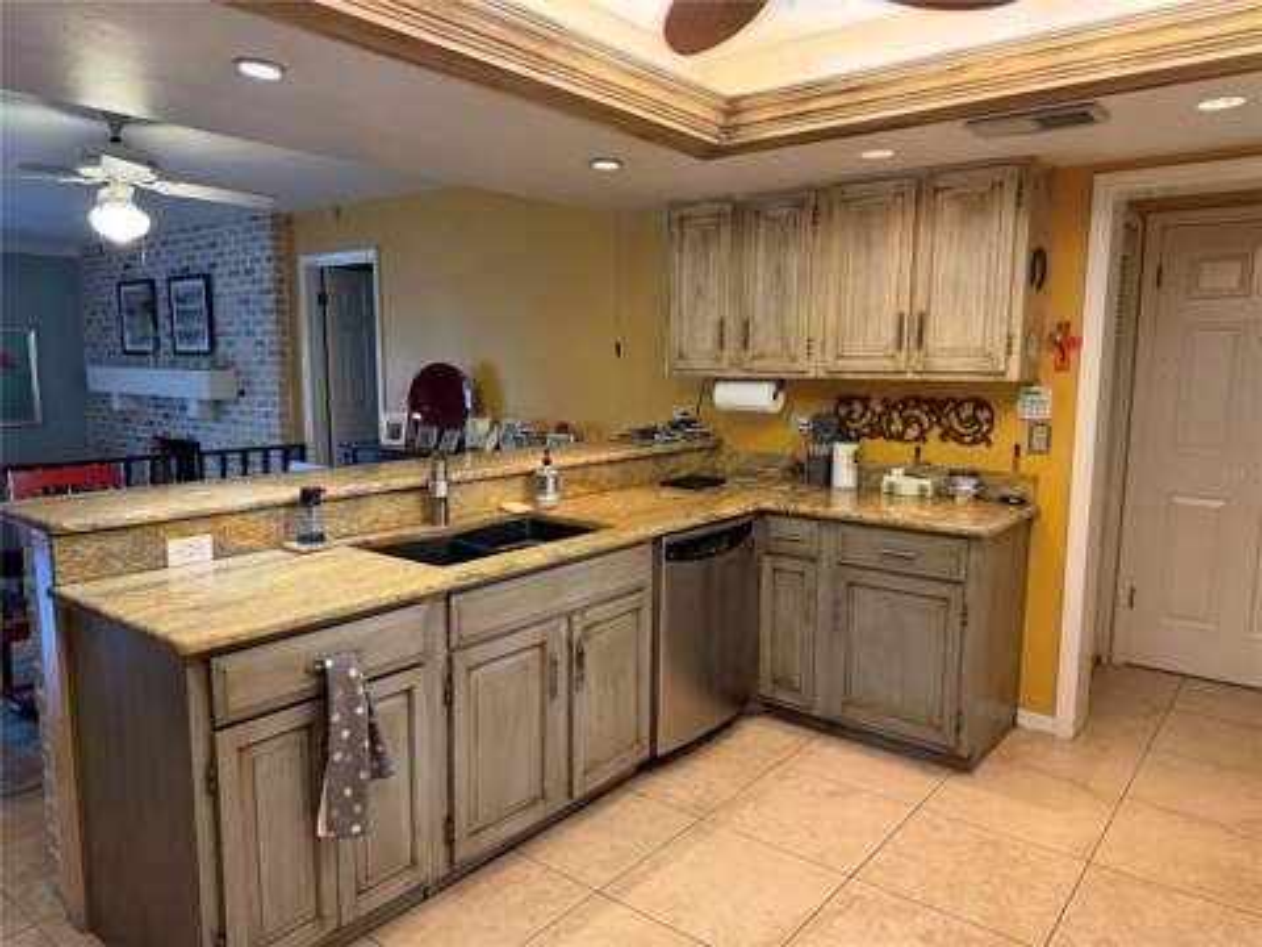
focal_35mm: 24
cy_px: 474
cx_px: 631
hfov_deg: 71.6
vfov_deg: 56.8
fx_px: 875
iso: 500
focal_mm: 6.76
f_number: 1.78
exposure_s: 1/60
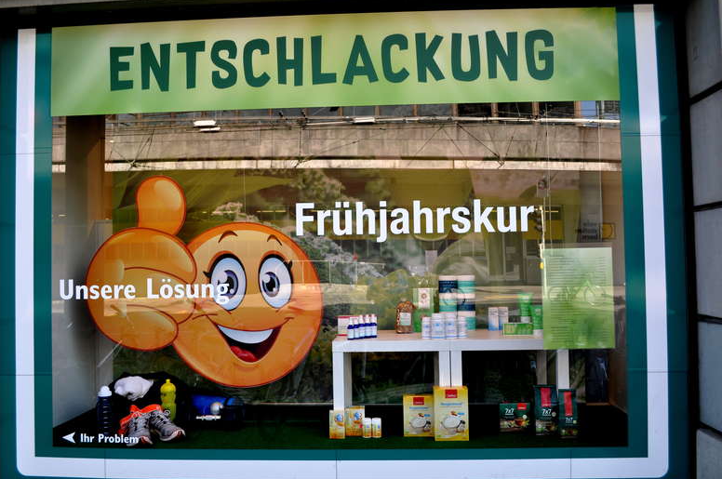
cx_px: 365
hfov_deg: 55.9
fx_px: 681
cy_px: 236
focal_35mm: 34
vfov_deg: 38.8
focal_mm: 22
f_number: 5.6
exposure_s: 1/125
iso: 200
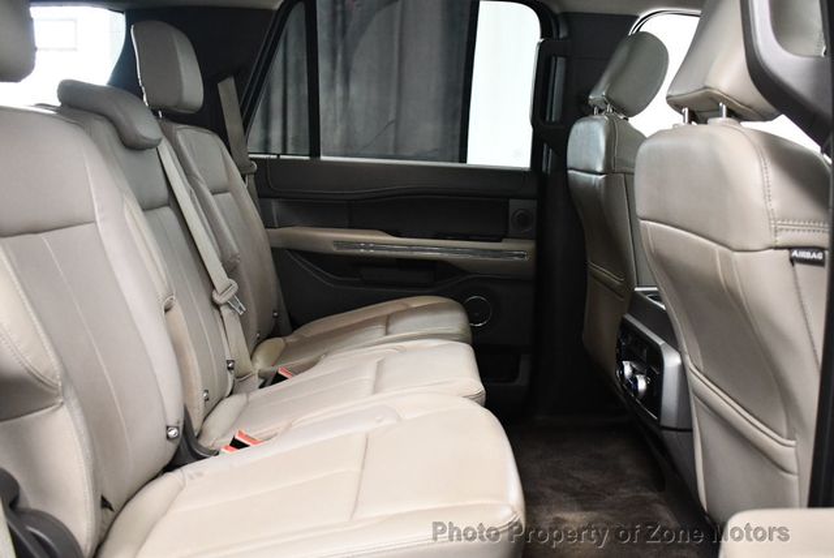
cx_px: 417
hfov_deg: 53.1
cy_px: 279
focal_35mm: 36
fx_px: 835
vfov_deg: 36.9
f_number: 3.5
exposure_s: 1/80
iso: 3200
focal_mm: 18
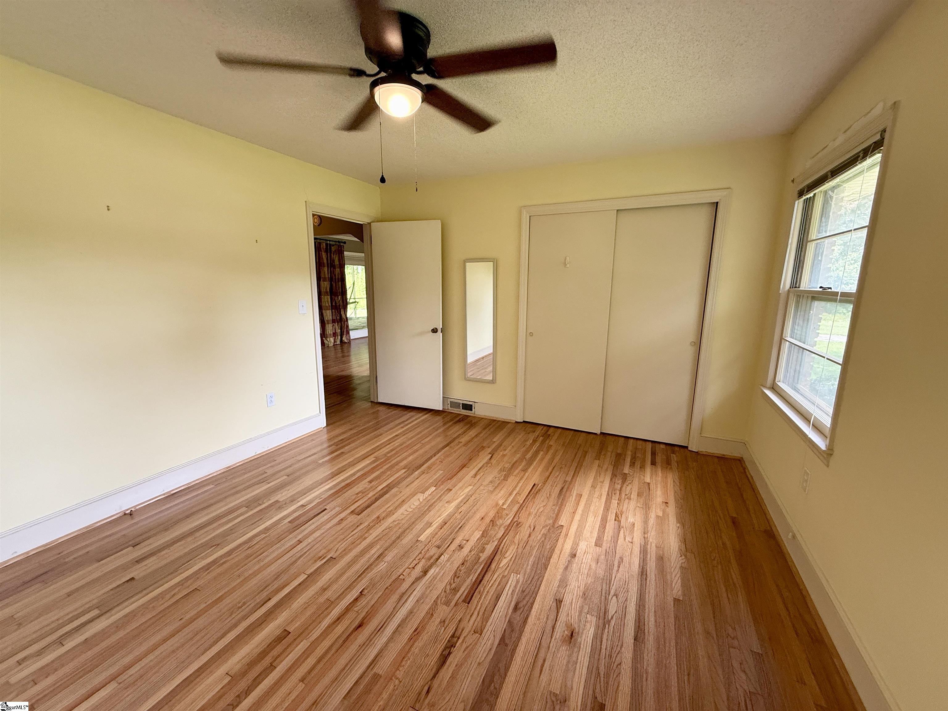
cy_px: 356
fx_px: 383
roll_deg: -0.6
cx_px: 474
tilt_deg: -11.0
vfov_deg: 85.7
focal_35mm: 14
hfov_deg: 102.1
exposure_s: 1/99
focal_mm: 2.22
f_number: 2.2
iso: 160
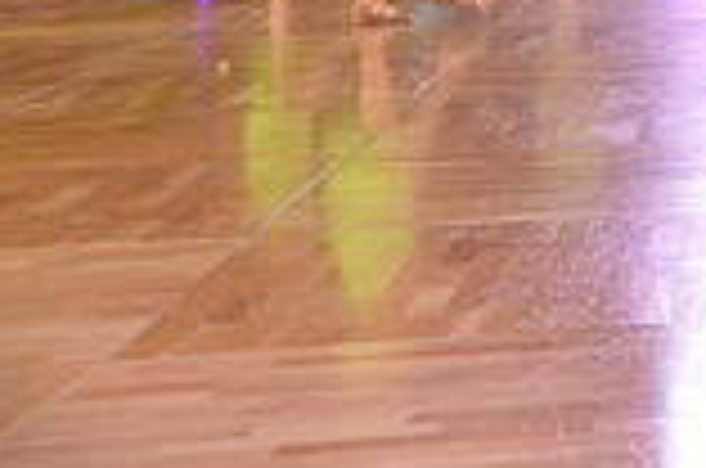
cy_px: -389
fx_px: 2525
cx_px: 1286
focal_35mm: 129
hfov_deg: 14.1
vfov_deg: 10.0
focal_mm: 35
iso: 1600
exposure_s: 1/250
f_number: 4
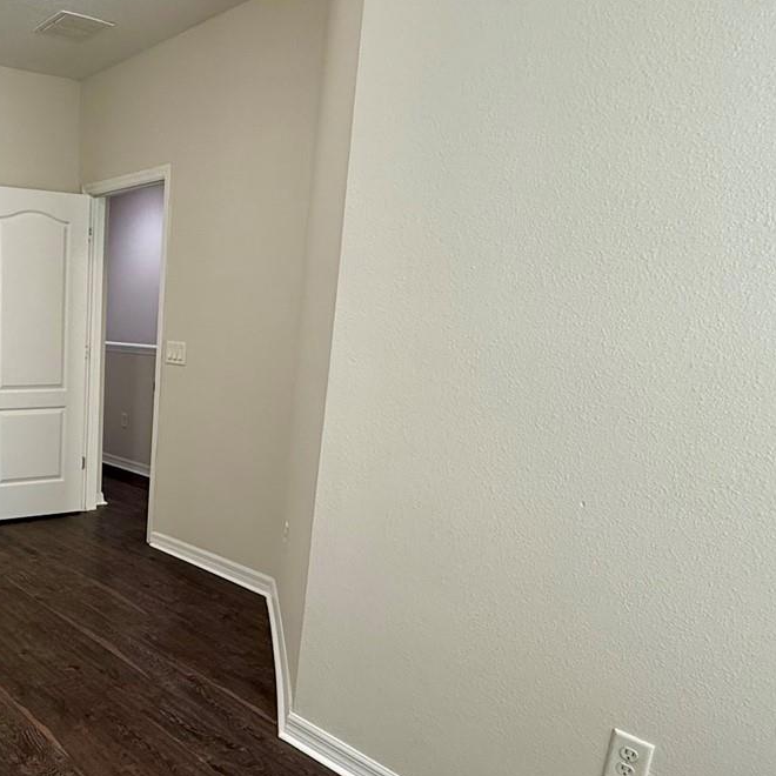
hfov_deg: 47.9
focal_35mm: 30
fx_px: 761
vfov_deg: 53.4
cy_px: 490
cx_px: 65
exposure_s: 1/60
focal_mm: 2.22
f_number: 2.2
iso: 200
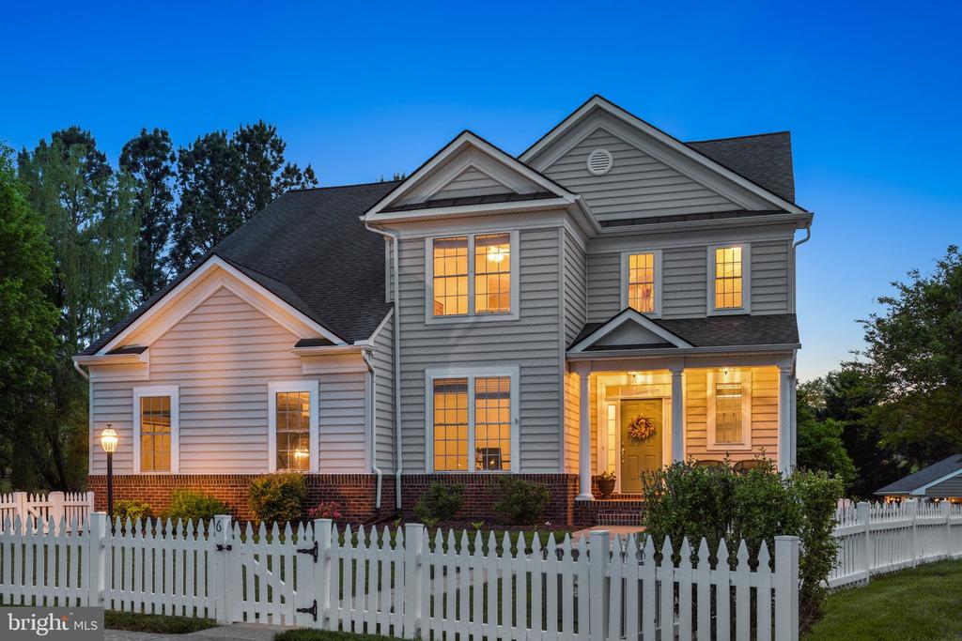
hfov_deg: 56.5
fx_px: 895
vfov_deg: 39.4
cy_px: 320
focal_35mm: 34
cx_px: 481
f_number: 6.3
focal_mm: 33.5
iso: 125
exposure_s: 1/1.67
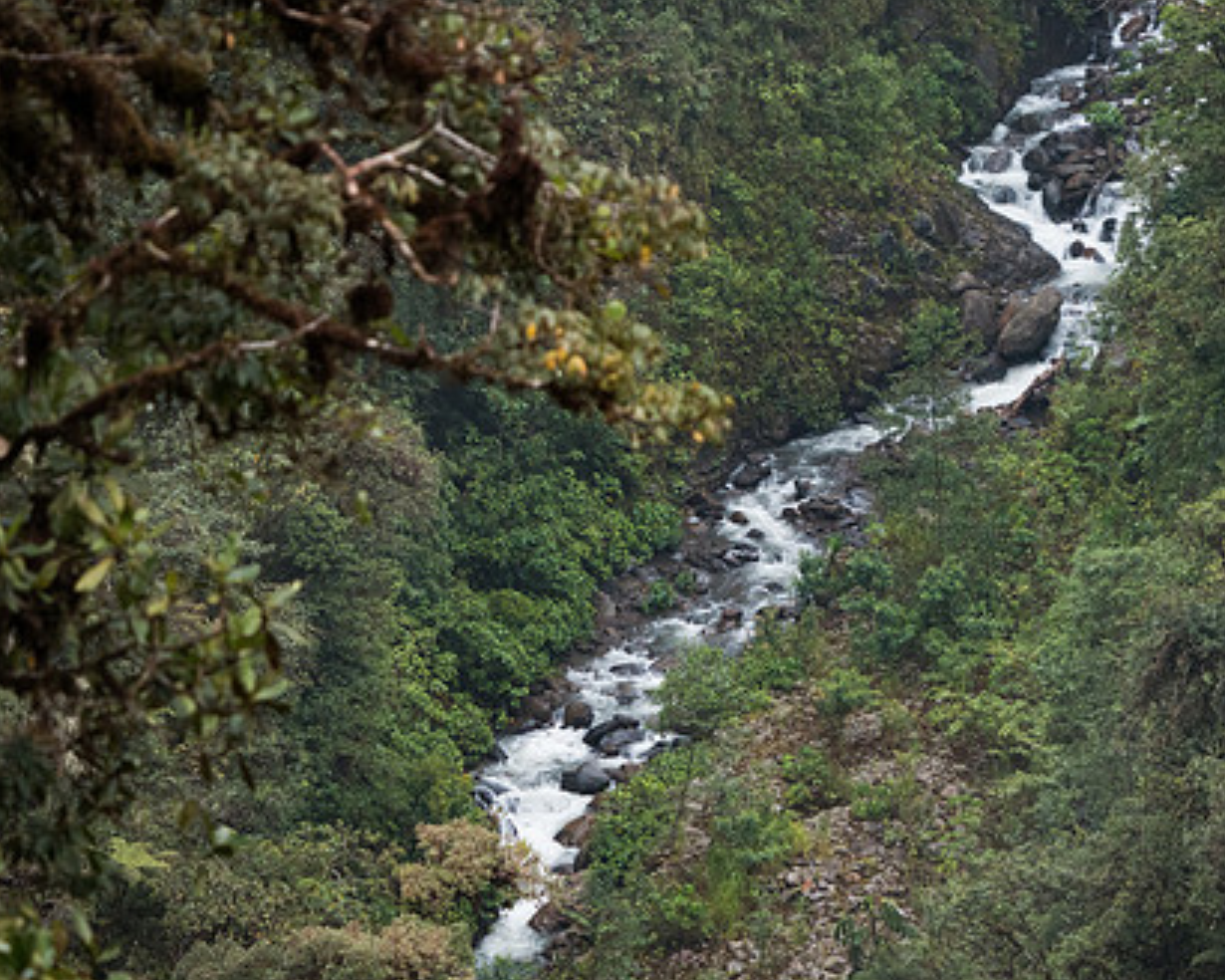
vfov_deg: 5.0
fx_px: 11203
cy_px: 469
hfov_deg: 6.3
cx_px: 815
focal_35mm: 309
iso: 2500
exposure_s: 1/800
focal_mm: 200
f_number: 6.3
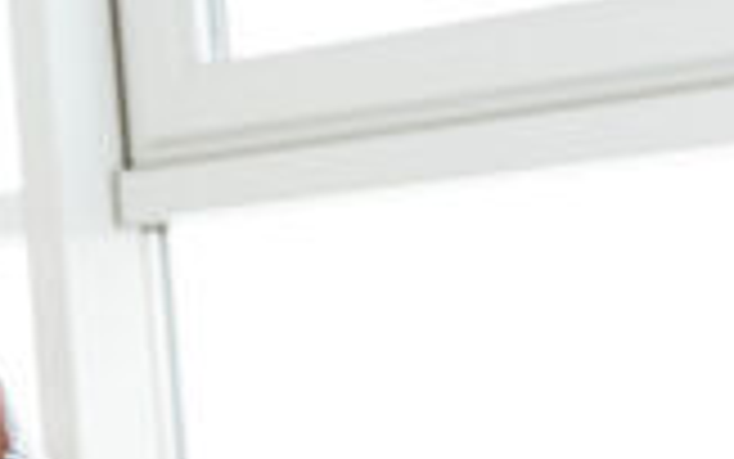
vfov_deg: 10.0
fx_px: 2621
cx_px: -358
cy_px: 178
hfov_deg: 14.8
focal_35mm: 131
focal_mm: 31
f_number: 3.5
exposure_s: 1/320
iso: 250
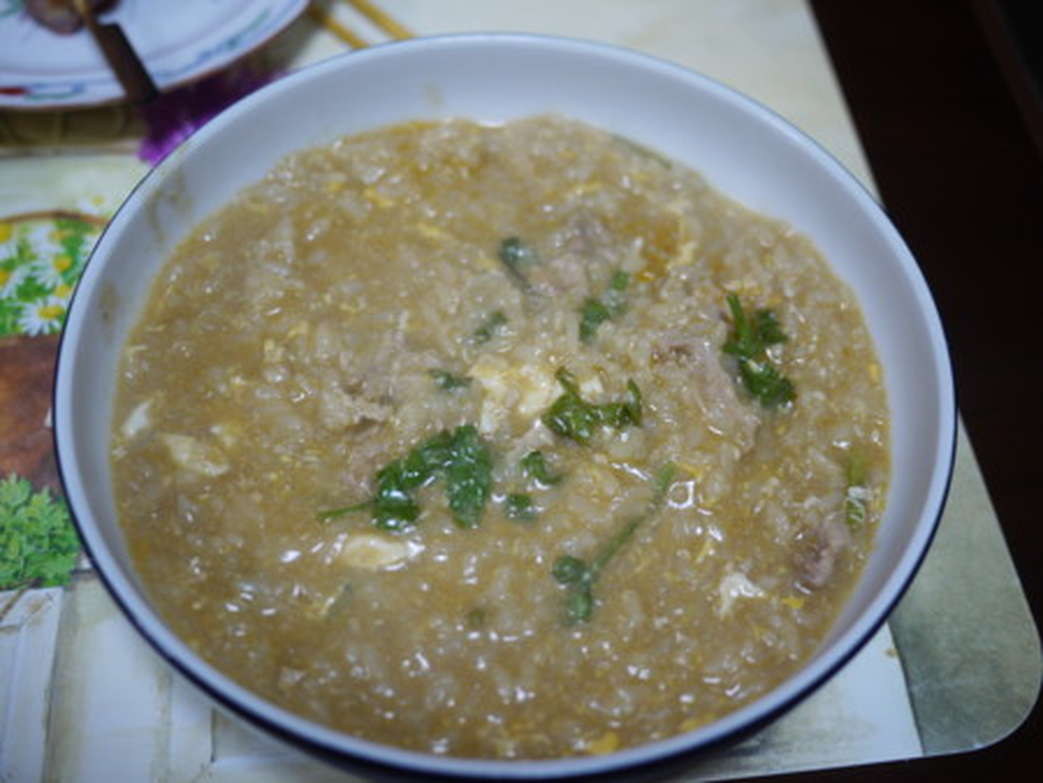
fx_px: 1206
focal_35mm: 40
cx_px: 522
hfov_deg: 46.8
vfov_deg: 36.0
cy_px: 392
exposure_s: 1/60
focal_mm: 20
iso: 100
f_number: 1.7
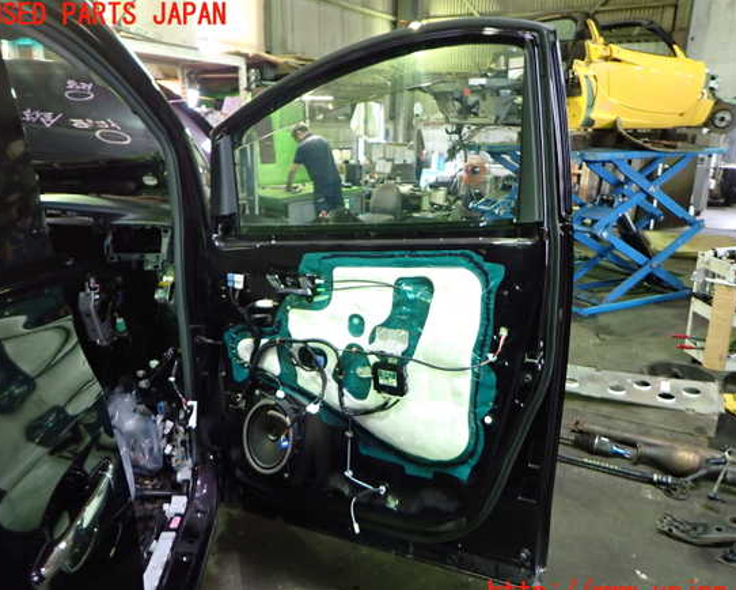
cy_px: 305
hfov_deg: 64.0
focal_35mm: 27
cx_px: 387
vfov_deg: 53.2
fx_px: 588
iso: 500
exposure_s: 1/30
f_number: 2
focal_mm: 4.5
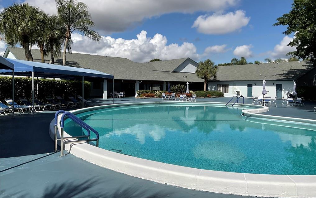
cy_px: 94
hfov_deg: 61.2
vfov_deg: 40.6
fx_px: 267
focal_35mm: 31
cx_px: 159
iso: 20
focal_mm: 3
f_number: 1.8
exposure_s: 1/4785
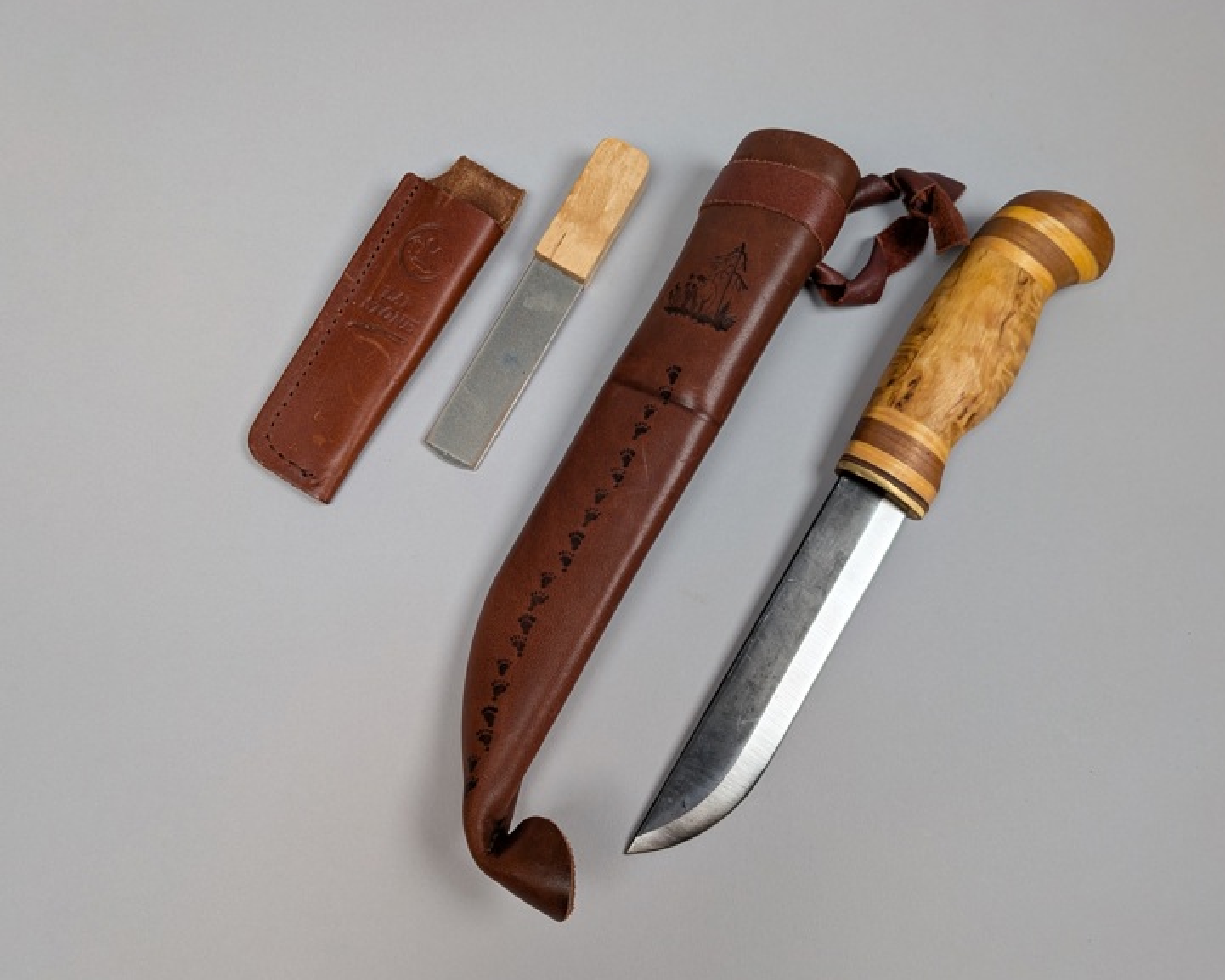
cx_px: 652
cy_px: 487
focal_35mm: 26
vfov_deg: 54.9
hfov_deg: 66.0
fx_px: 943
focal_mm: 4.53
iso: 31
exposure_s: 1/962
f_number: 1.7
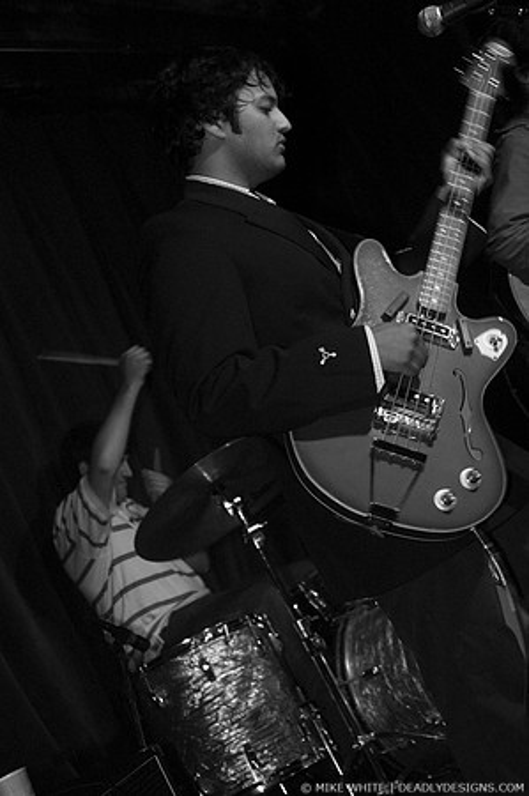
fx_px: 1160
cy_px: 398
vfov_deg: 37.9
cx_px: 264
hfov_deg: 25.7
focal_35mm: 52
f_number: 2.8
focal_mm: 35
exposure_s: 1/30
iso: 800
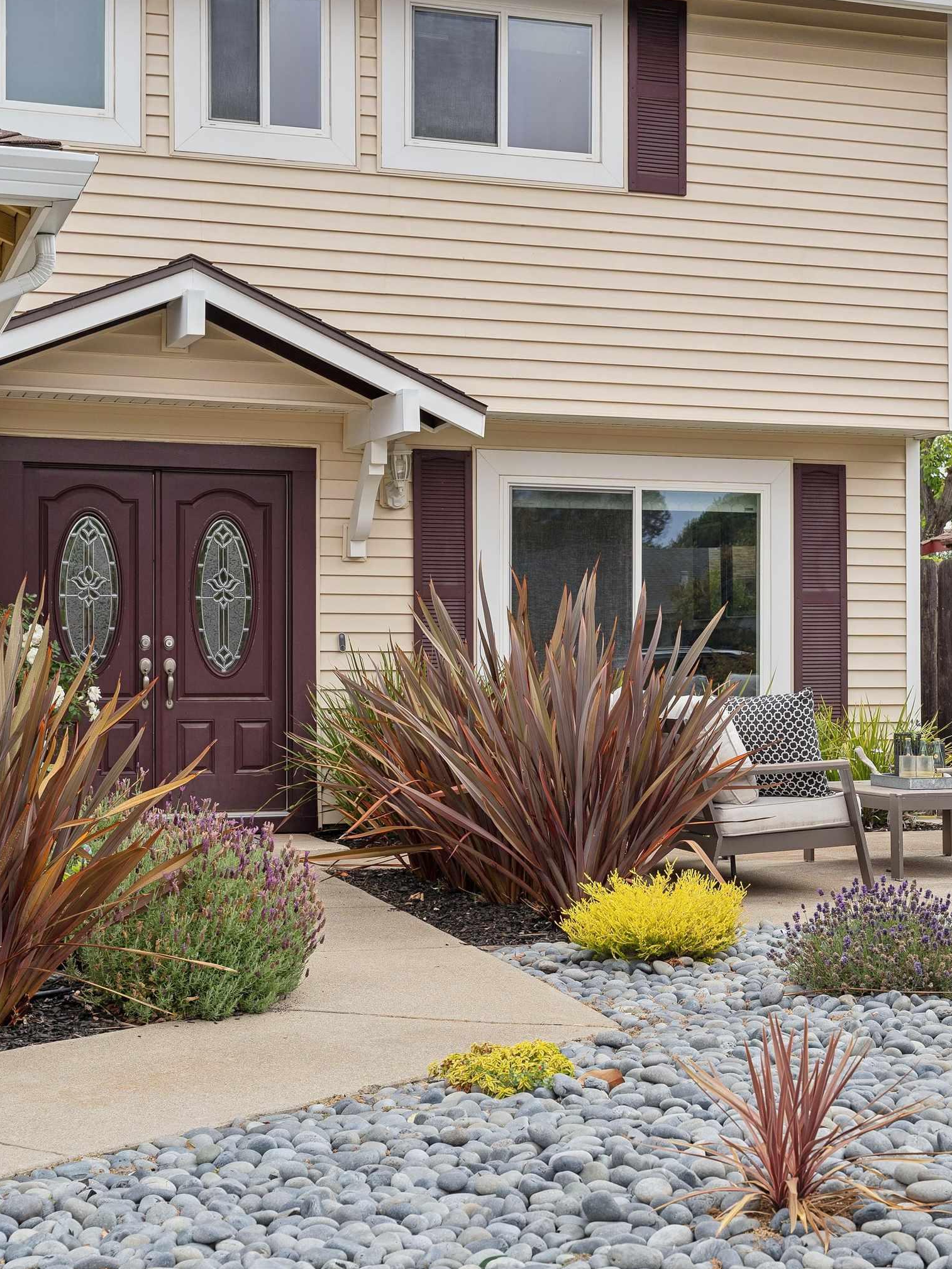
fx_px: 2221
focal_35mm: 61
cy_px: 630
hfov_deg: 23.8
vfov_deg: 31.9
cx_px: 753
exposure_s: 1/400
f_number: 5.6
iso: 100
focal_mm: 41.4
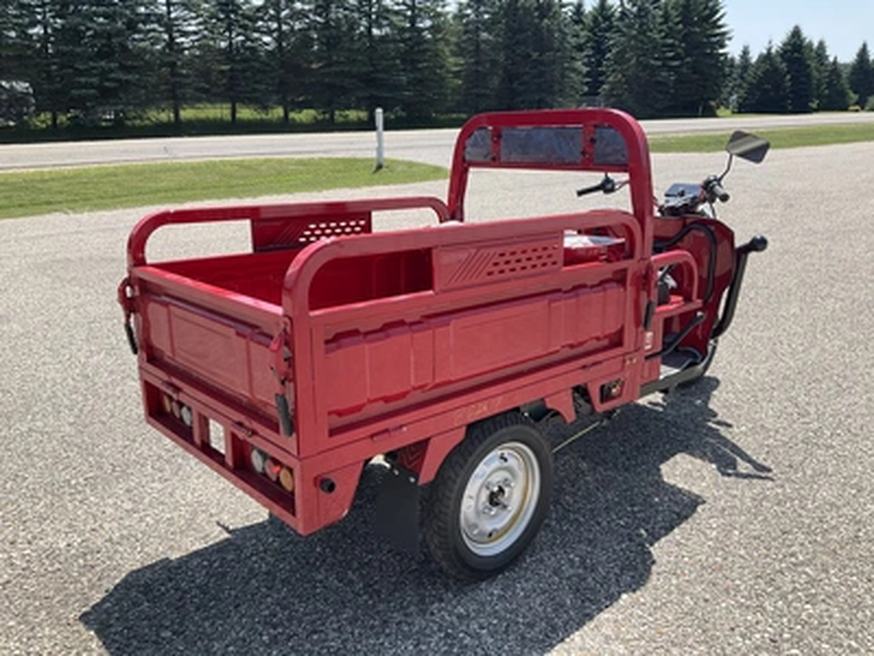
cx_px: 437
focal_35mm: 29
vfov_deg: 48.2
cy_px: 328
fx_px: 732
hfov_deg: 61.7
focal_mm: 3
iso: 25
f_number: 1.8
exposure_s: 1/1055
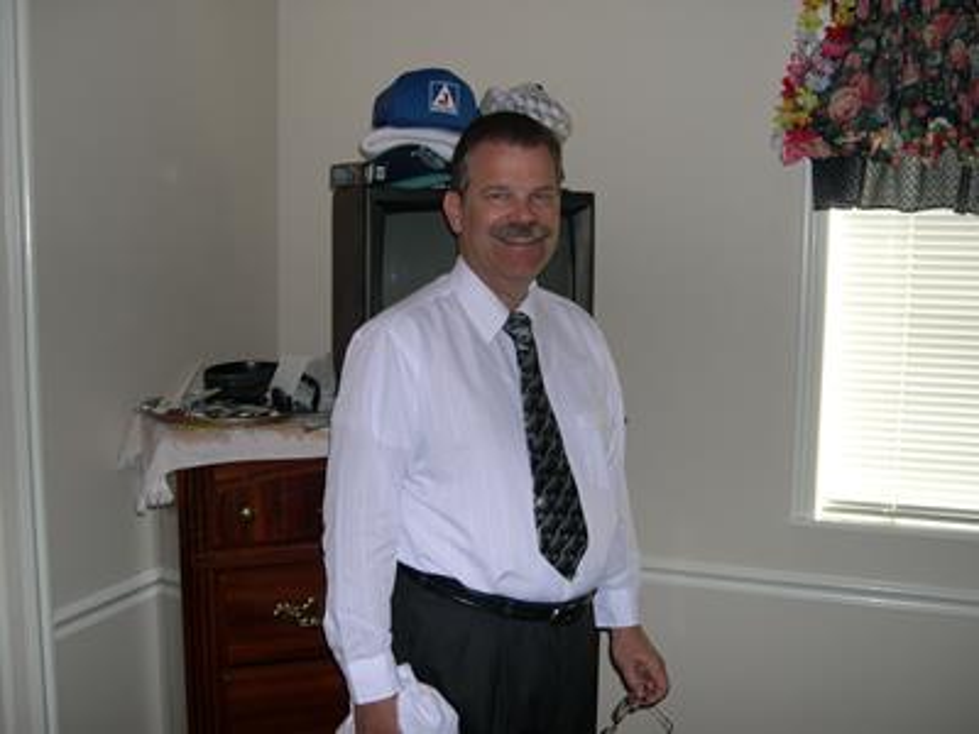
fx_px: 1075
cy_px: 367
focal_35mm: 38
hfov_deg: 49.0
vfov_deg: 37.7
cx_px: 490
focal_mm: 8
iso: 100
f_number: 2.8
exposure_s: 1/60
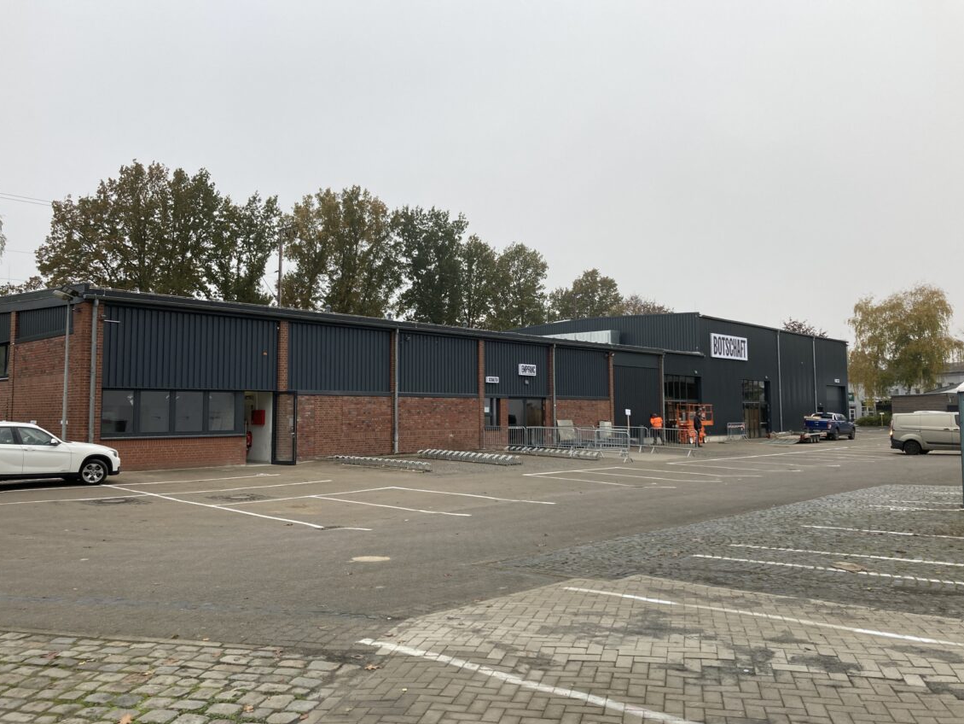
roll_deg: +0.2
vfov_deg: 48.2
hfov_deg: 61.6
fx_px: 808
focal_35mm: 29
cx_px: 479
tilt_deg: +2.7
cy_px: 361
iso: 25
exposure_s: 1/121
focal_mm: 3.99
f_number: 1.8
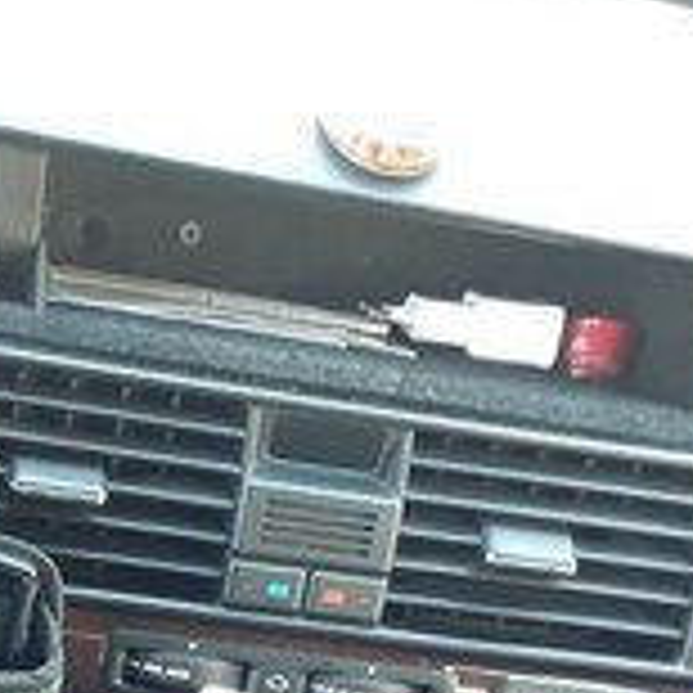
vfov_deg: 19.8
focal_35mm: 77
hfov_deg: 22.0
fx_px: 1744
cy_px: 1012
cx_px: 86
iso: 160
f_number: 1.9
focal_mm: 3.6
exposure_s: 1/33
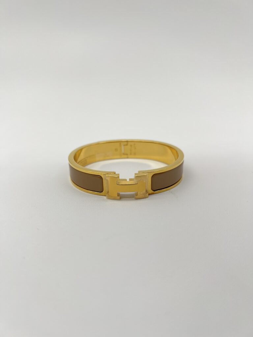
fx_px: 253
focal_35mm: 26
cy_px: 168
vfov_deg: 67.3
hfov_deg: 53.1
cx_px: 126
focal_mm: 5.7
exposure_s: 1/202
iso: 40
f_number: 1.5
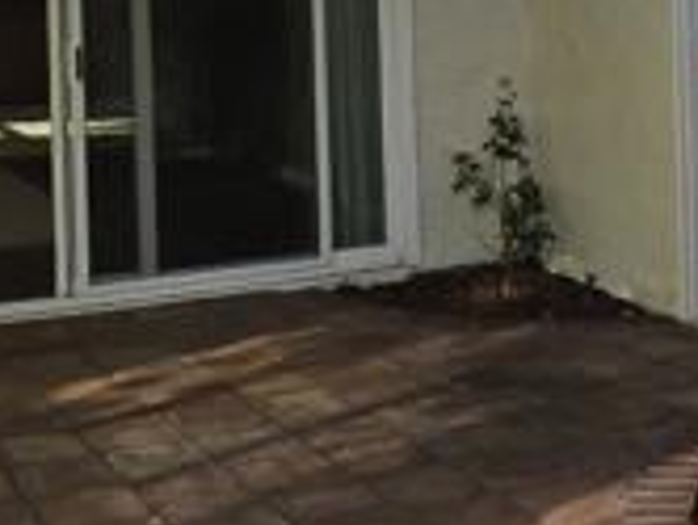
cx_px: 450
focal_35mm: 80
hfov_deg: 24.3
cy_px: -105
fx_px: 1615
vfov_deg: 17.6
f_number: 1.9
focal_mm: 2.2
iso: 40
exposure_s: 1/2000
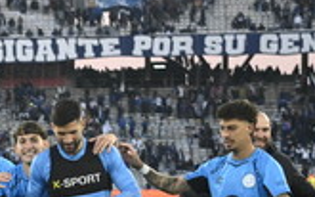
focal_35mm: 187
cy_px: 336
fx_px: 1605
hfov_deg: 10.7
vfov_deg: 6.9
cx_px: -179
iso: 4000
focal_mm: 42
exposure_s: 1/2500
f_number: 2.8
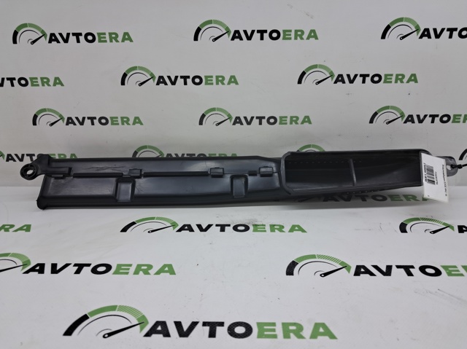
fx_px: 364
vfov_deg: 51.3
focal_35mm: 27
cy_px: 174
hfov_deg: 65.4
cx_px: 234
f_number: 1.8
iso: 50
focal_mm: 4
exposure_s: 1/120
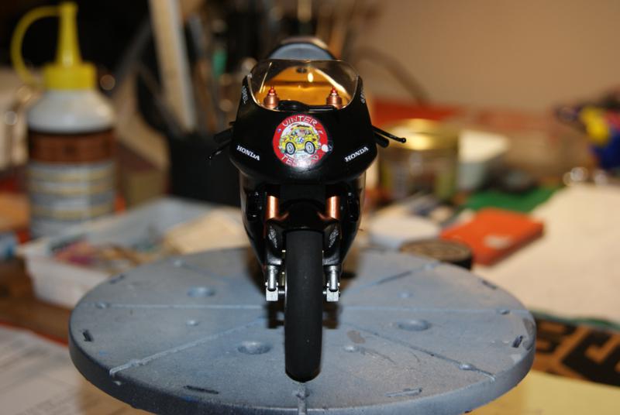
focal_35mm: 60
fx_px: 1035
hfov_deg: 33.4
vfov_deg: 22.7
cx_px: 310
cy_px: 208
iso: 400
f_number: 5.6
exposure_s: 1/60
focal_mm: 40
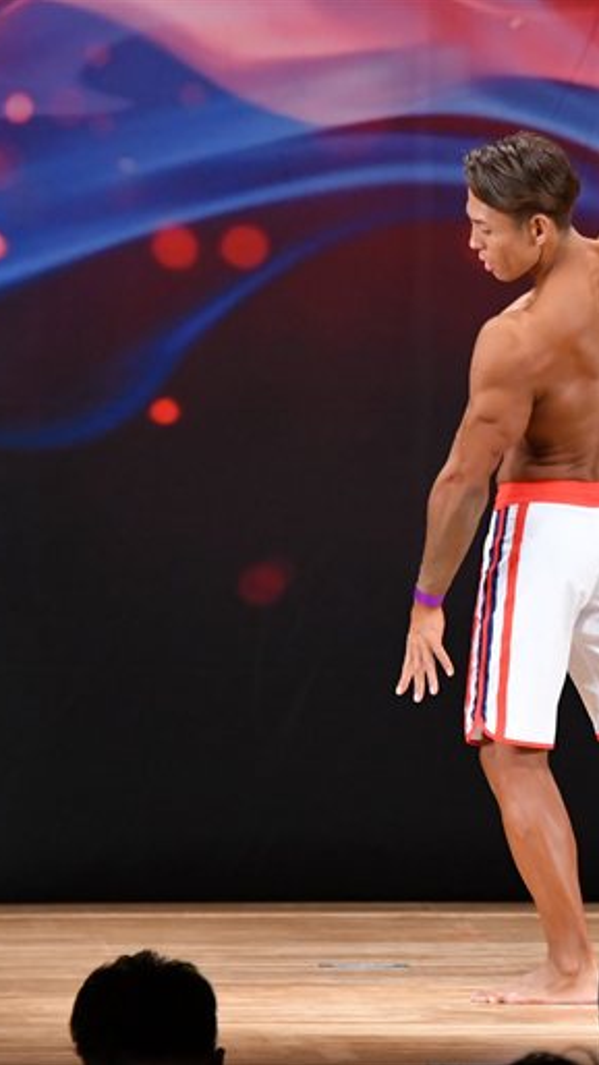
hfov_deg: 3.2
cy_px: 532
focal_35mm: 379
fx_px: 10705
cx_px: 610
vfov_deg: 5.7
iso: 3200
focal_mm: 160
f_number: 5.6
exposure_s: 1/400
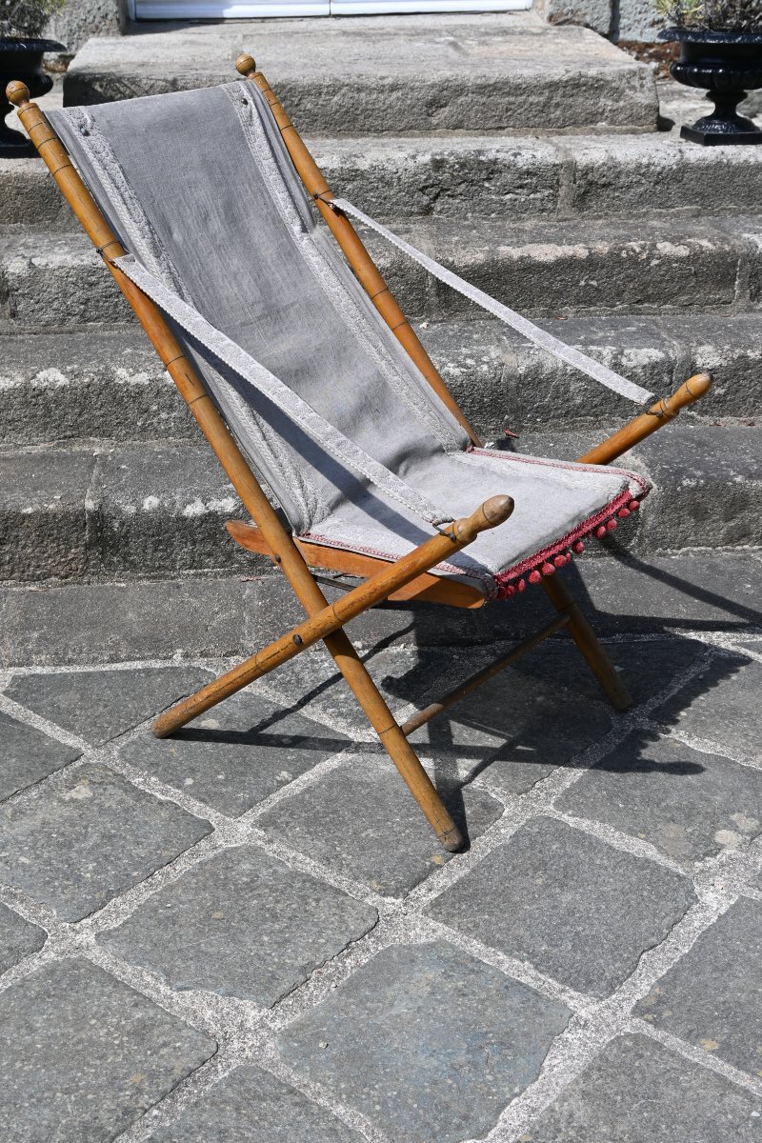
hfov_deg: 31.4
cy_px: 572
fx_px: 1357
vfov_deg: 45.7
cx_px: 381
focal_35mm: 43
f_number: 7.1
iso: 100
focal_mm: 28.5
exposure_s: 1/400
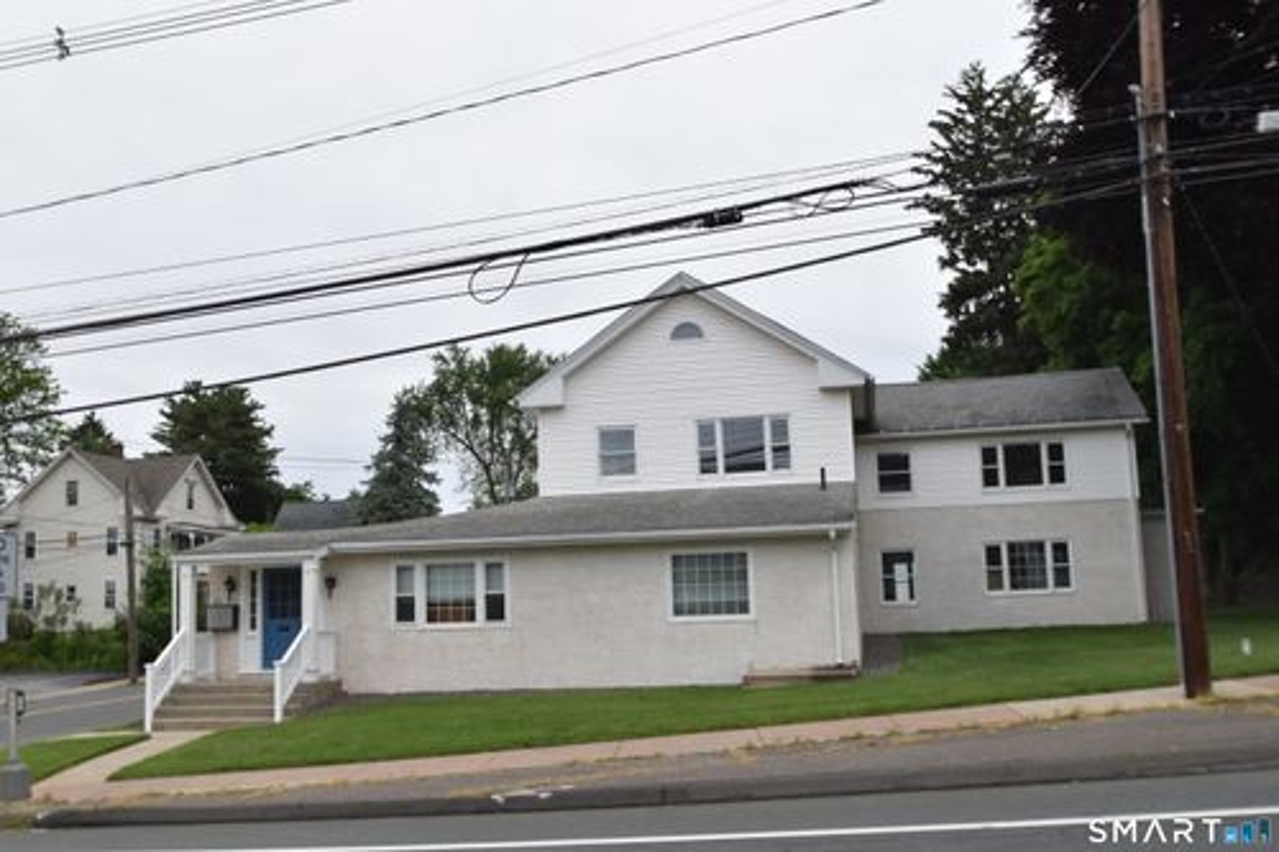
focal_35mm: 36
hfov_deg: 53.1
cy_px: 426
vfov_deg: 36.8
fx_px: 1279
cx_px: 640
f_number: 8
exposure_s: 1/250
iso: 360
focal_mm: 24
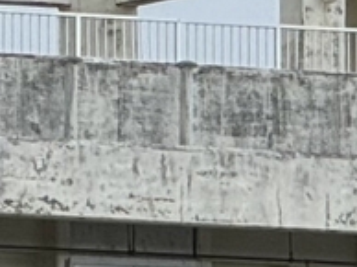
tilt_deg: +6.6
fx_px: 7664
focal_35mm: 744
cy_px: -133
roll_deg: +1.3
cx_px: -44
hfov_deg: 2.7
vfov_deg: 2.0
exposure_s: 1/416
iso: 50
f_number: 2.8
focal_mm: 15.66
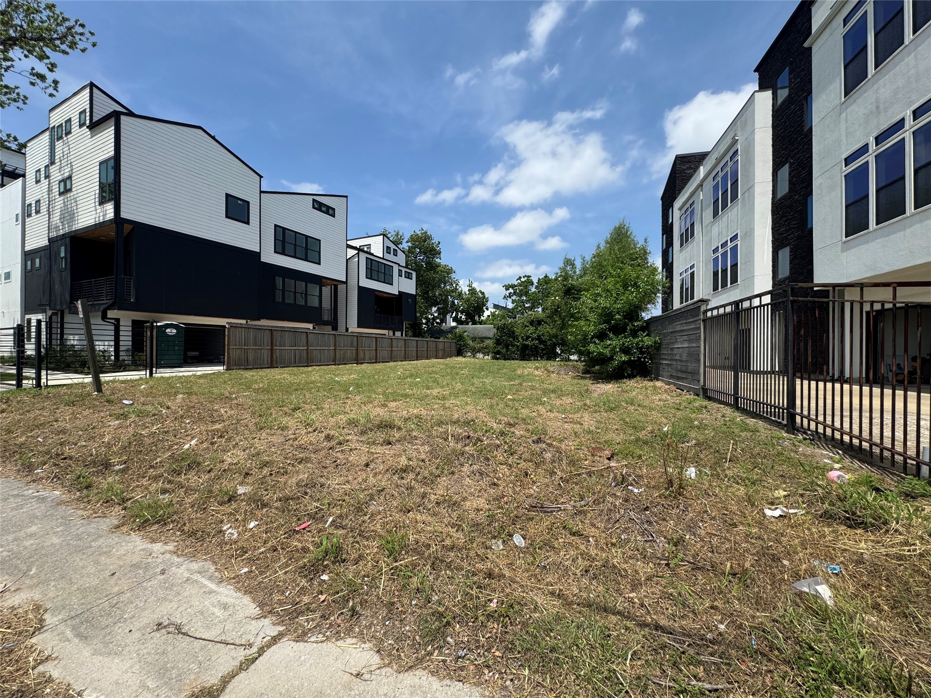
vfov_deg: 85.7
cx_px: 466
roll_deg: +0.0
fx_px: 377
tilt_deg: -0.2
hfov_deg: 102.1
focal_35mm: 14
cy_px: 349
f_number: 2.2
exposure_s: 1/2273
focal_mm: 2.22
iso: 50
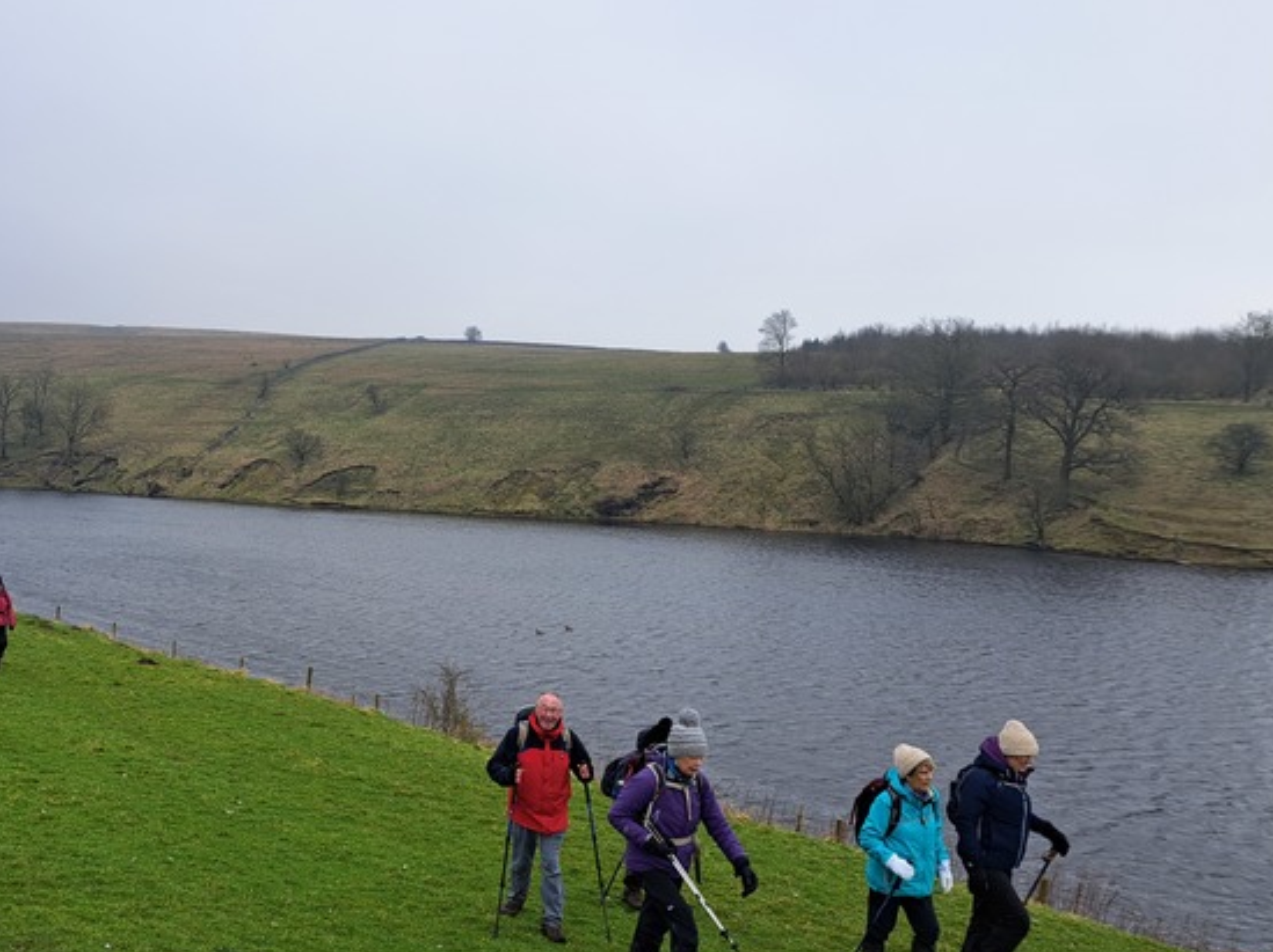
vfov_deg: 40.5
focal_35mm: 35
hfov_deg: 50.9
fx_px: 1286
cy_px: 563
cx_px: 350
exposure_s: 1/110
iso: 50
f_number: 1.8
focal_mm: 5.23
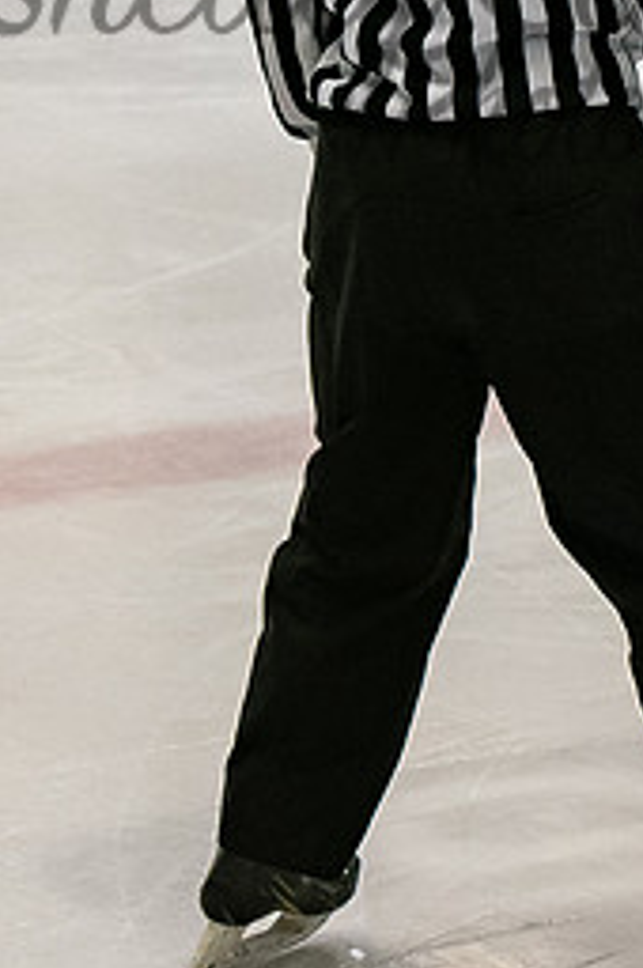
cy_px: -17
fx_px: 10127
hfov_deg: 3.6
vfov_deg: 5.5
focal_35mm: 377
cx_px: 459
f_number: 3.5
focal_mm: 80
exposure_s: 1/800
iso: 2000
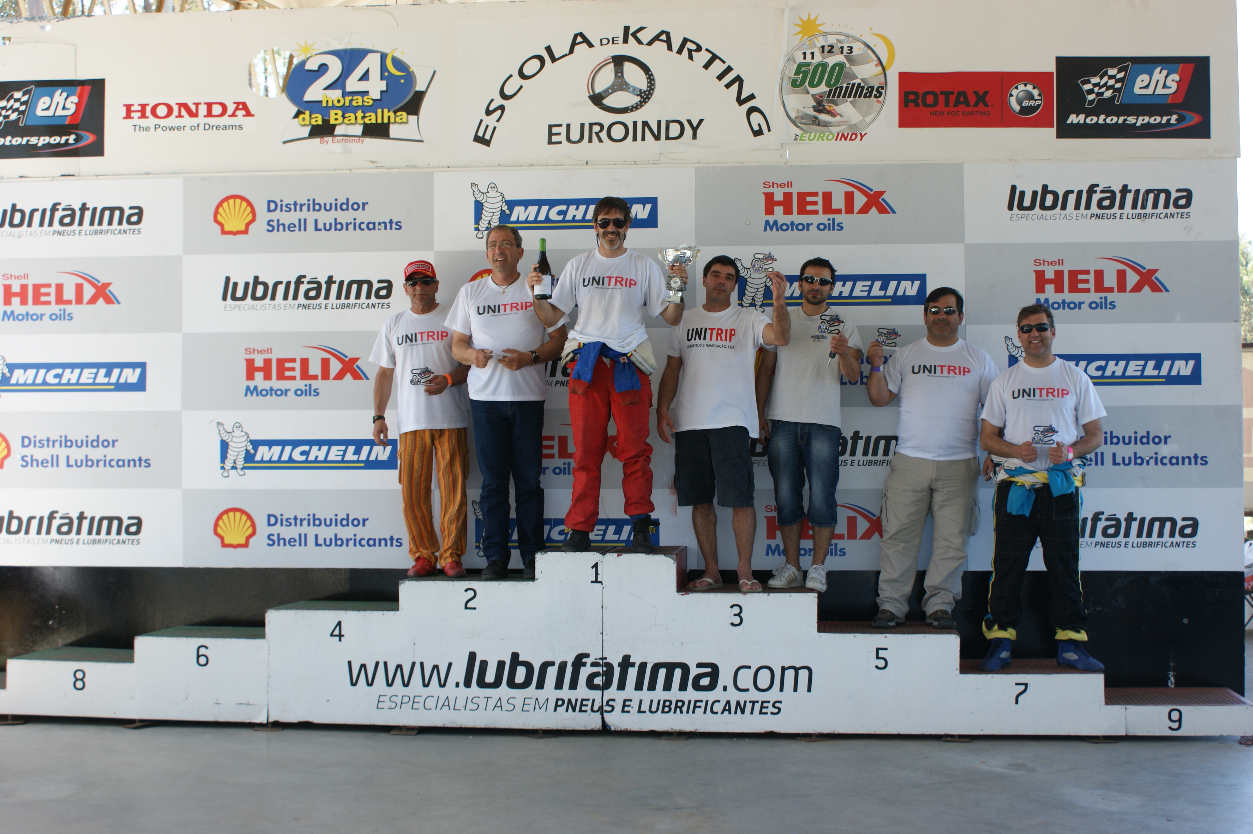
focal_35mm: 45
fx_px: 1565
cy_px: 417
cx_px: 626
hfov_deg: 43.6
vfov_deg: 29.8
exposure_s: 1/50
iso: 100
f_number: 5
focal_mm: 30
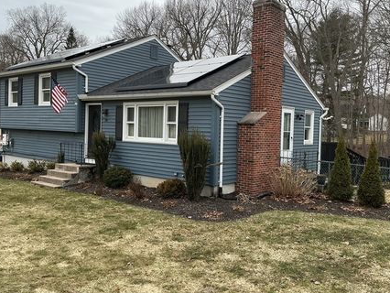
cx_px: 187
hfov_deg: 53.9
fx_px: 383
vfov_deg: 41.8
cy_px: 141
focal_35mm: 34
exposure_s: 1/465
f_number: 1.8
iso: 25
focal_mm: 3
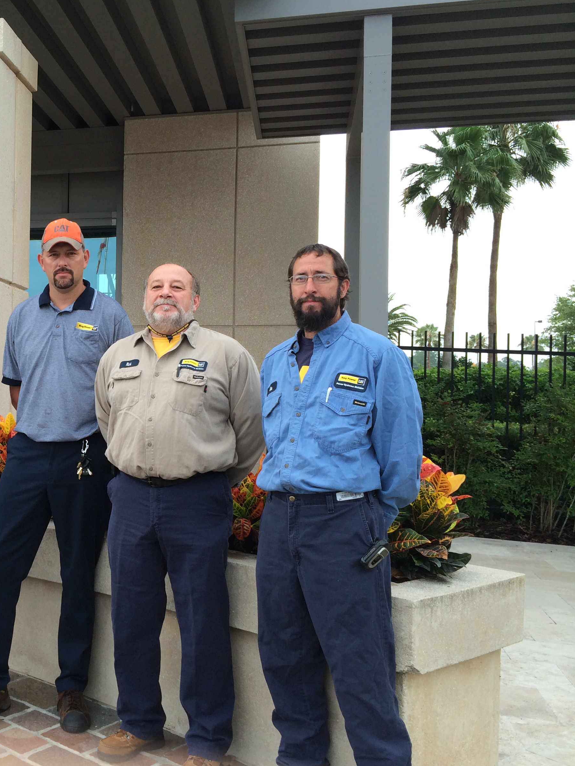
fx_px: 908
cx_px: 58
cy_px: 385
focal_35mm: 41
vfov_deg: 45.8
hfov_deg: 33.3
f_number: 2.2
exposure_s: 1/211
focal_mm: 4.12
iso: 32
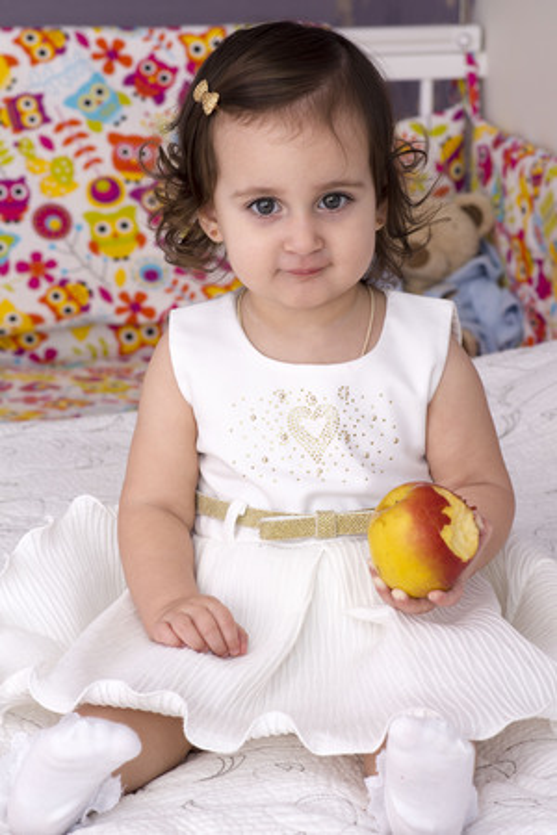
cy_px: 418
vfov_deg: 16.1
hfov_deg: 10.8
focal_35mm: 128
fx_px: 2959
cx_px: 278
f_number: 8
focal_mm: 85
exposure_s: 1/80
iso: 200
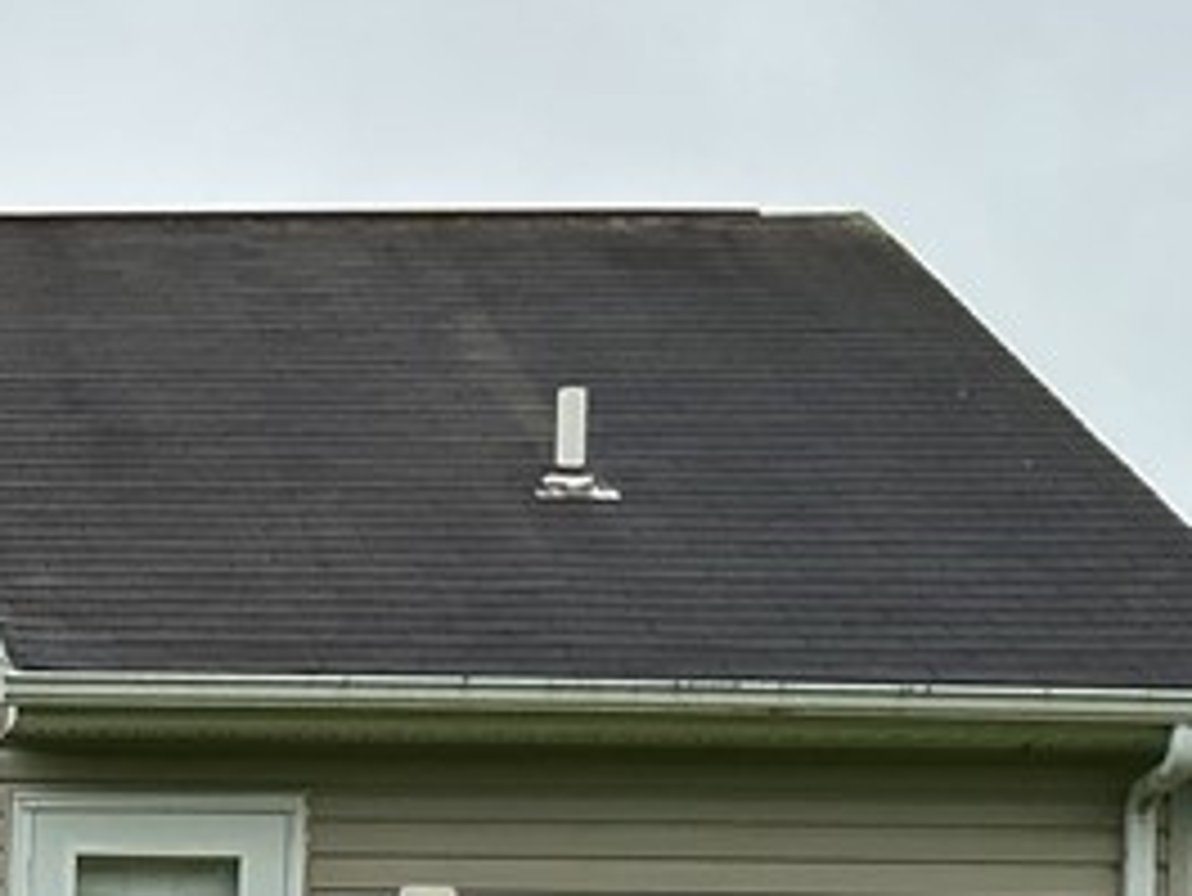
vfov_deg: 12.8
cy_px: 1175
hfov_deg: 15.4
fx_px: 3858
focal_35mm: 112
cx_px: -886
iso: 25
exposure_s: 1/394
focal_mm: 3
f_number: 1.8
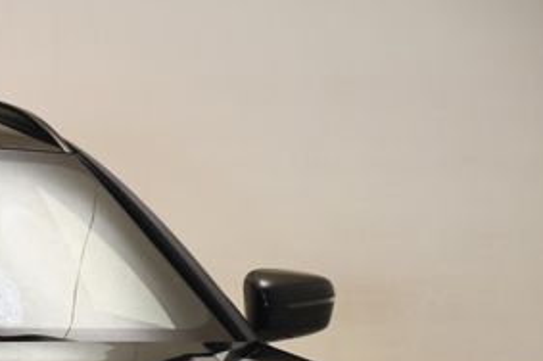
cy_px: 494
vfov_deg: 3.6
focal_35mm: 382
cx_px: -106
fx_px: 5755
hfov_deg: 5.4
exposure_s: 1/30
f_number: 5.3
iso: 640
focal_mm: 90
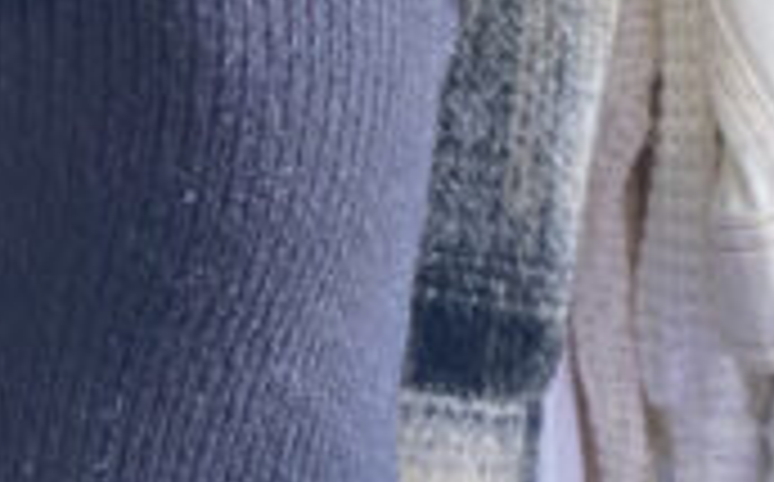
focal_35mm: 107
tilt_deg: +0.6
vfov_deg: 12.1
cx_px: -279
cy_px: 83
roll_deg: +1.3
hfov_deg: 18.0
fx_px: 2254
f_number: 1.8
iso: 160
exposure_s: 1/50
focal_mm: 4.25
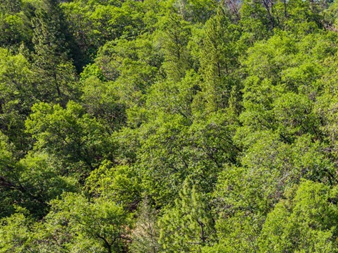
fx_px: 507
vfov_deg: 27.1
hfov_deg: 32.8
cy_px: 223
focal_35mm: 52
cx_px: 362
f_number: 1.8
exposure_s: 1/1000
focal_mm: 8.67
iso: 100
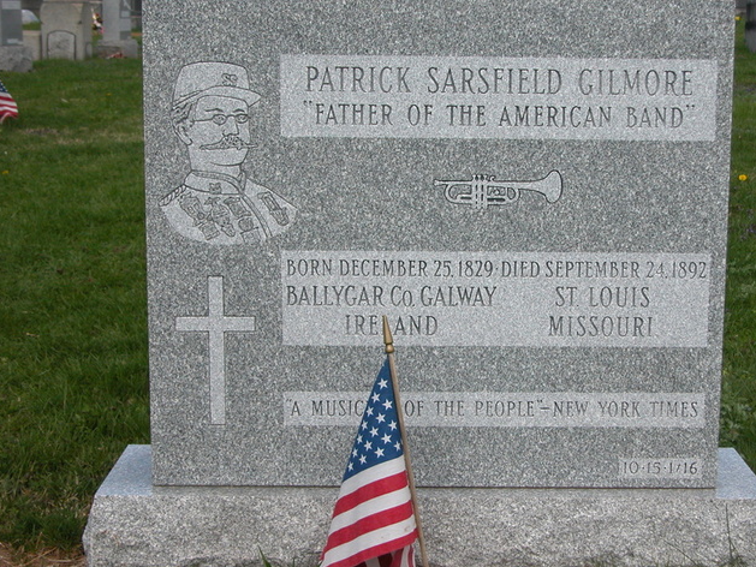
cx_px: 450
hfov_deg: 26.6
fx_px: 1595
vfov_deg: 20.2
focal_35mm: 73
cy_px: 299
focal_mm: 14.7
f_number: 3.1
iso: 100
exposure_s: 1/907
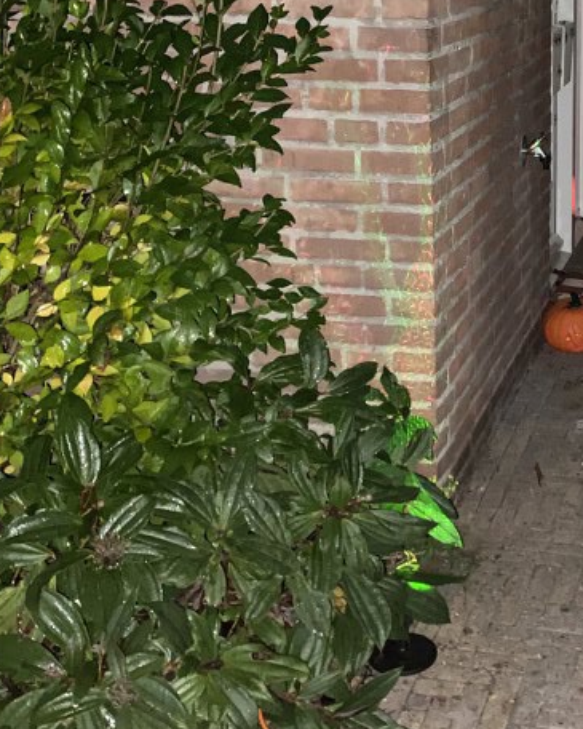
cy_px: 269
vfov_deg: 32.8
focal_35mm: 57
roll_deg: +0.0
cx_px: 565
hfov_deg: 25.5
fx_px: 1229
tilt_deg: -15.5
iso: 500
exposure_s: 1/4
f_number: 1.8
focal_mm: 4.25
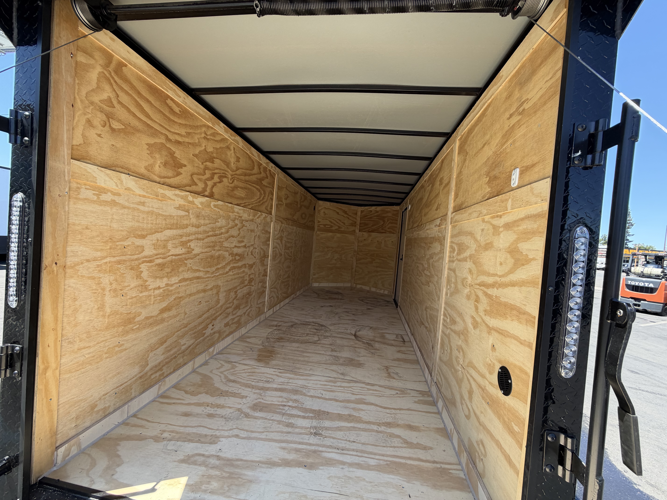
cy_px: 250
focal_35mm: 14
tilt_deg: +0.2
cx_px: 334
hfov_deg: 102.1
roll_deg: -3.5
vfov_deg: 85.7
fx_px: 270
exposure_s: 1/229
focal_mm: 2.22
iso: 40
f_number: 2.2
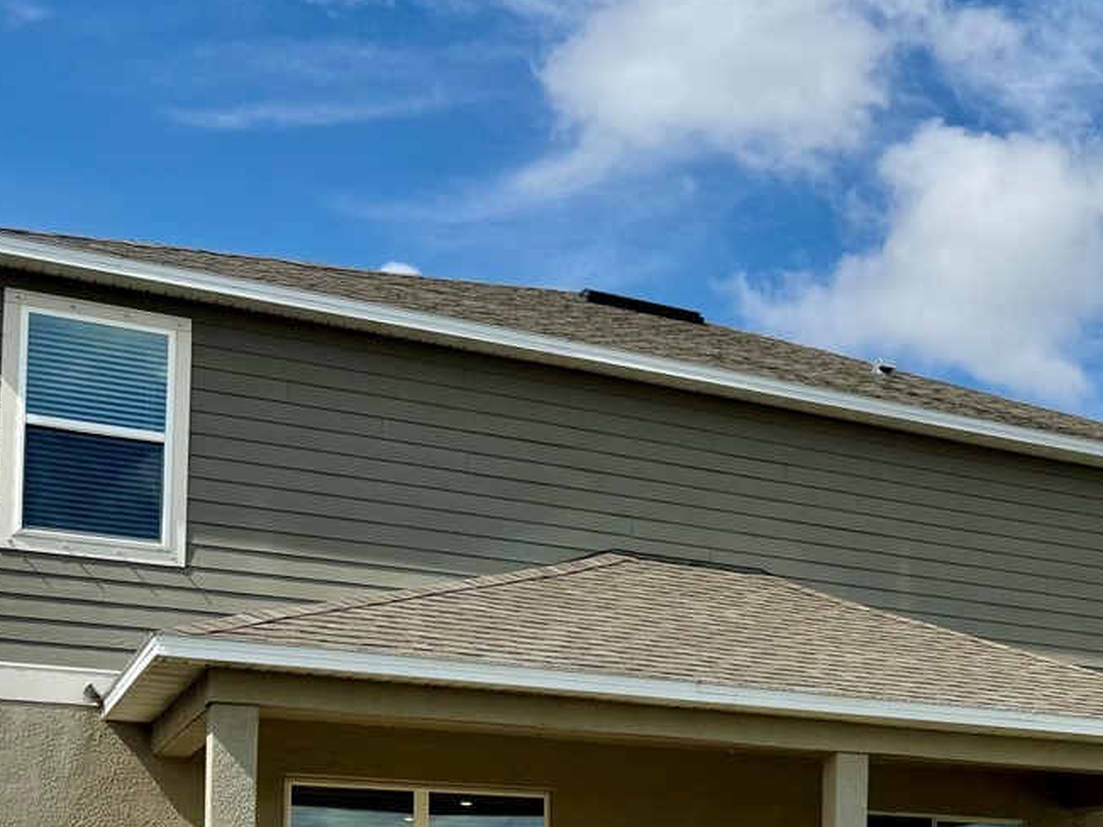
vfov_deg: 23.5
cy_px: 873
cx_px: 1181
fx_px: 1880
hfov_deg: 29.8
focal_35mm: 59
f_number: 1.78
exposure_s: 1/7353
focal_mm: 6.76
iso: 80
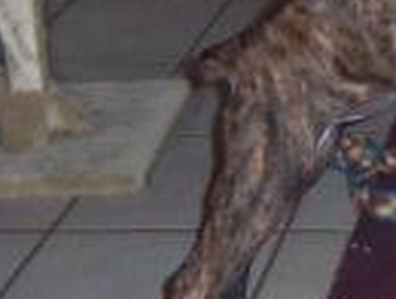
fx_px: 1410
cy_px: -46
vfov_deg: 11.9
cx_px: 638
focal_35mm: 123
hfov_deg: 14.6
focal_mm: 5.54
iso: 140
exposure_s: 1/30
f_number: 2.76
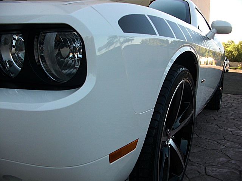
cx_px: 121
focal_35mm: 36
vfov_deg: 39.7
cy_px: 90
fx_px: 252
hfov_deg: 51.4
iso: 50
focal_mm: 6.3
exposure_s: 1/200
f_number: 2.8
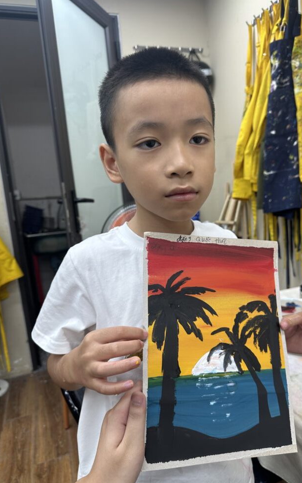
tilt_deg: -8.9
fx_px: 342
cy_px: 244
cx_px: 183
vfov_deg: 70.4
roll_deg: +4.4
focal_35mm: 26
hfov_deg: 47.3
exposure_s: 1/100
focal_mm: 6.86
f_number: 1.78
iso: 80
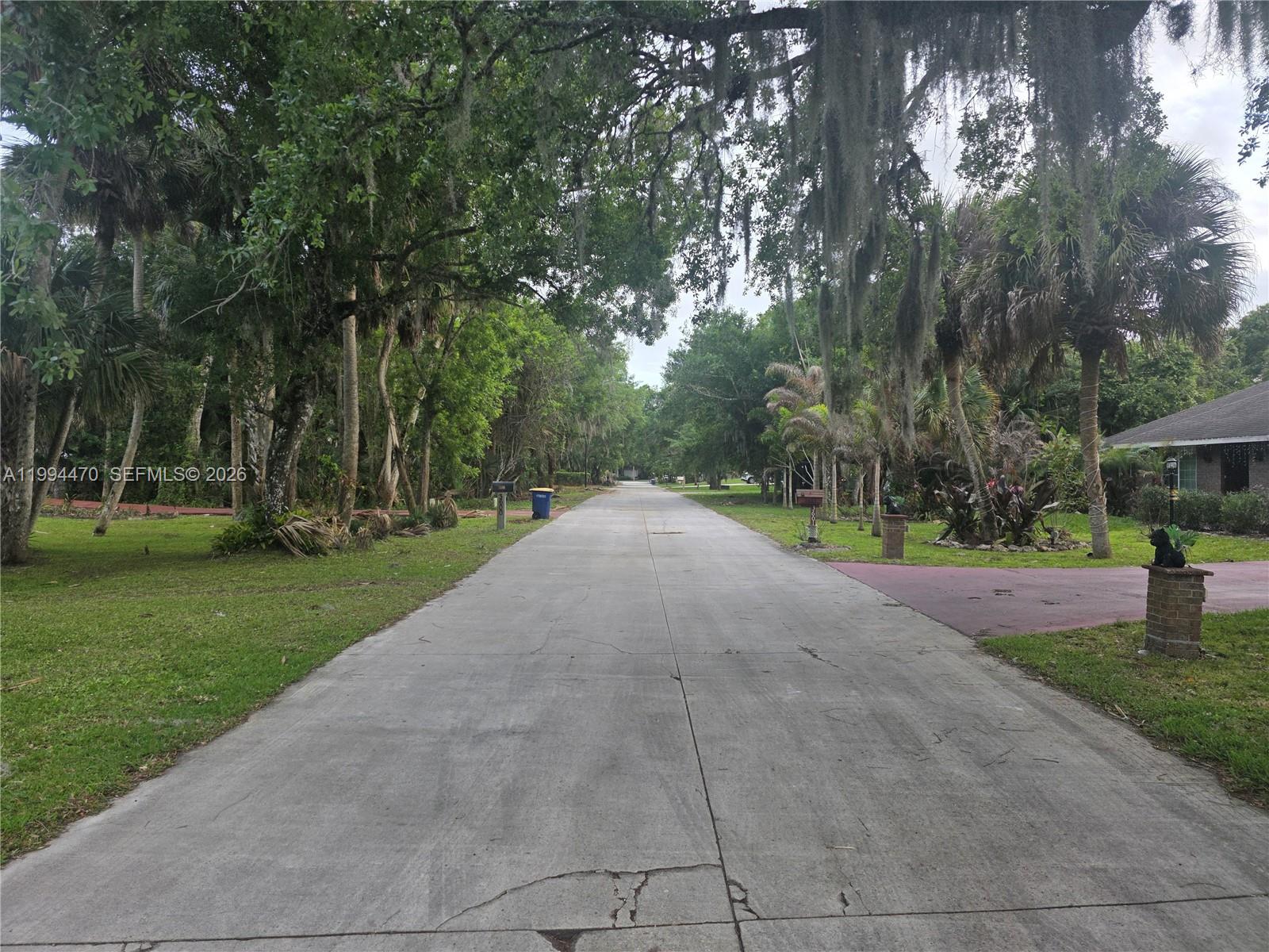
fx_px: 843
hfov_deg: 73.9
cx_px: 634
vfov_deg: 58.9
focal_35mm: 23
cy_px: 476
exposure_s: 1/180
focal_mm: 6.3
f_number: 1.7
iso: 50
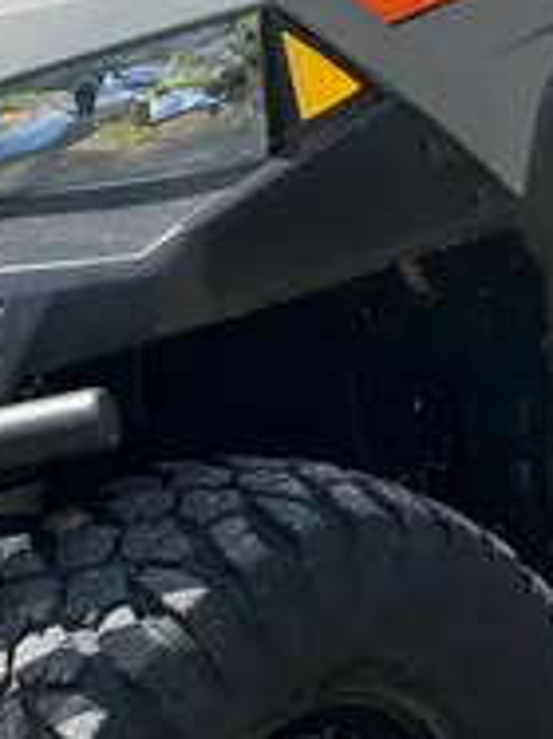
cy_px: 81
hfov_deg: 14.5
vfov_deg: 19.0
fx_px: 2175
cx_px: 269
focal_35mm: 102
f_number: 1.6
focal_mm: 5.1
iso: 50
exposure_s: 1/2137
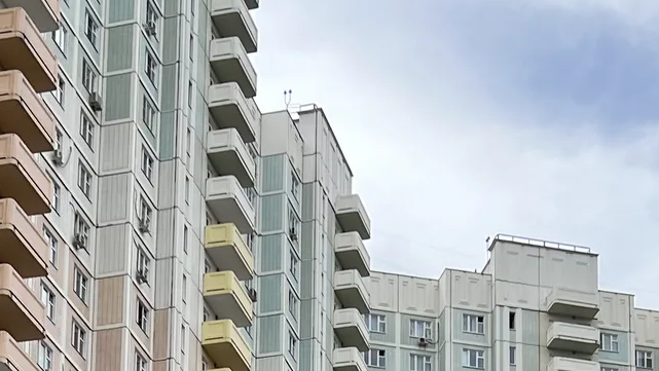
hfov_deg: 20.2
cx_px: 327
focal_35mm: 106
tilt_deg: +12.8
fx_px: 1853
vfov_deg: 10.1
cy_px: 862
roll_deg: -0.6
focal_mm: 5.7
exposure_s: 1/3968
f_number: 1.5
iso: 50
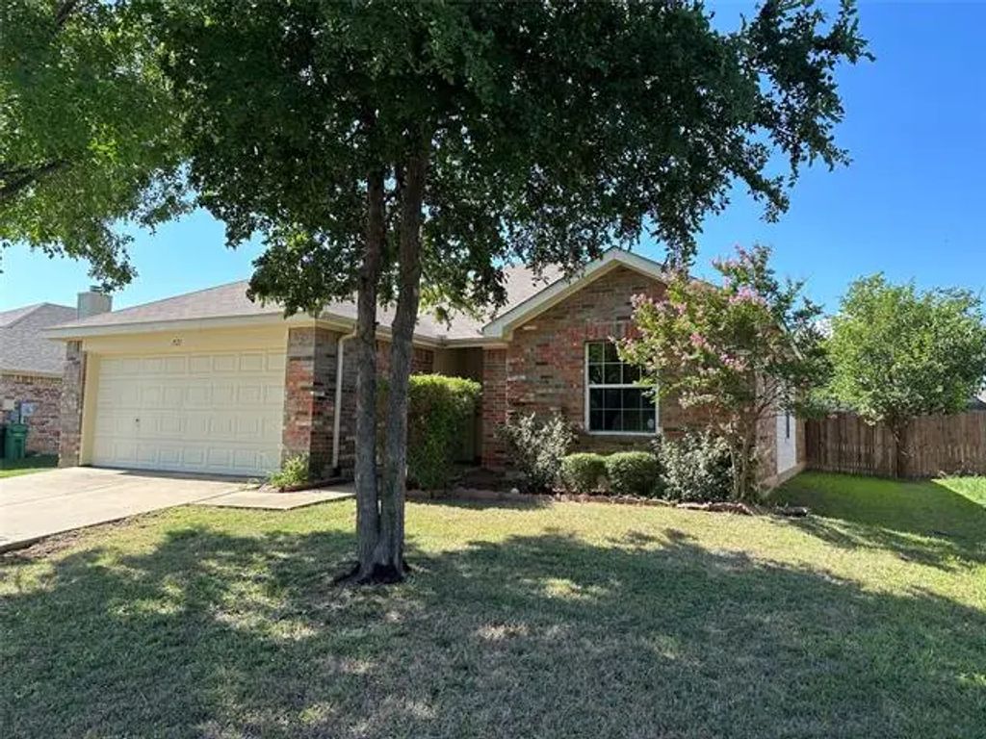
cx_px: 493
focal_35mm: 24
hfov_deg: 71.6
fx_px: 684
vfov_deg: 56.8
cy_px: 370
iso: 80
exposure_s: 1/1357
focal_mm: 6.86
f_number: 1.78
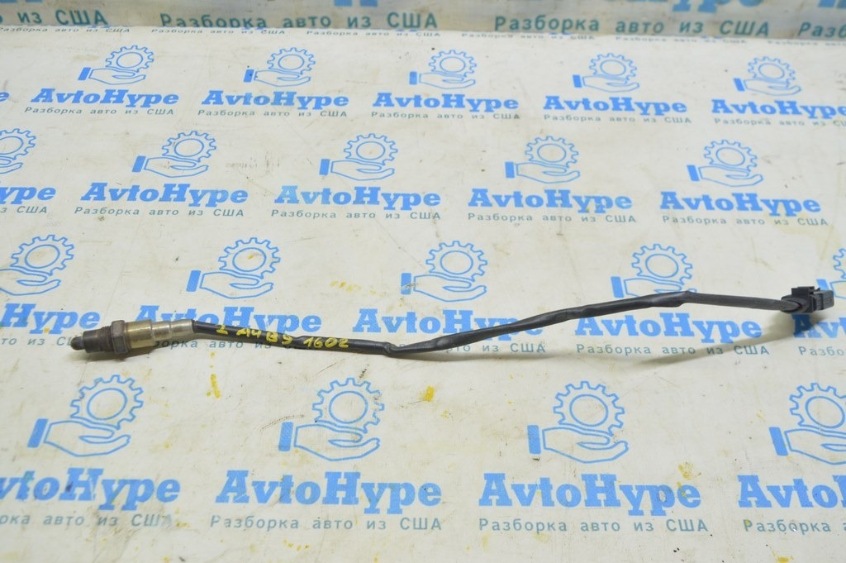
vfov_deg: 38.3
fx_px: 810
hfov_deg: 55.1
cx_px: 423
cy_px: 282
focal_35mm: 34
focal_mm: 23
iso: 400
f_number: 5.6
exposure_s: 1/20
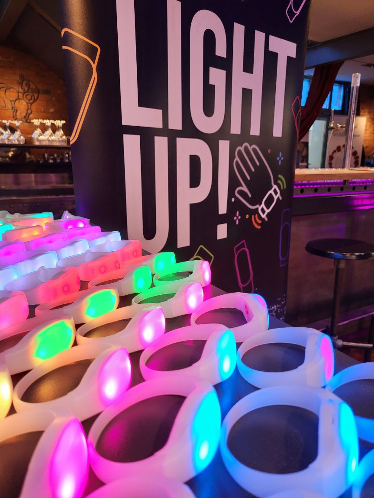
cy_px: 249
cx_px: 187
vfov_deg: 67.3
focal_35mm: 26
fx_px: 375
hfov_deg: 53.1
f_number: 1.8
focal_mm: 5.4
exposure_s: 1/100
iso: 160
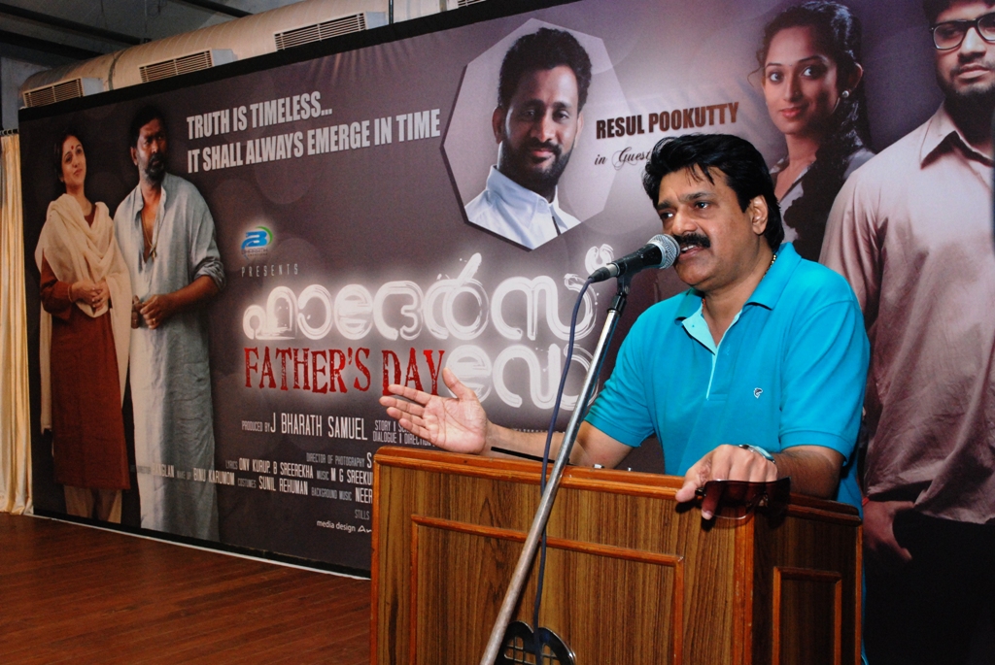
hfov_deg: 47.9
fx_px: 1120
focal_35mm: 40
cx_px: 498
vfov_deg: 33.1
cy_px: 332
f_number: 7.1
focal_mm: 27
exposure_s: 1/80
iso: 1000
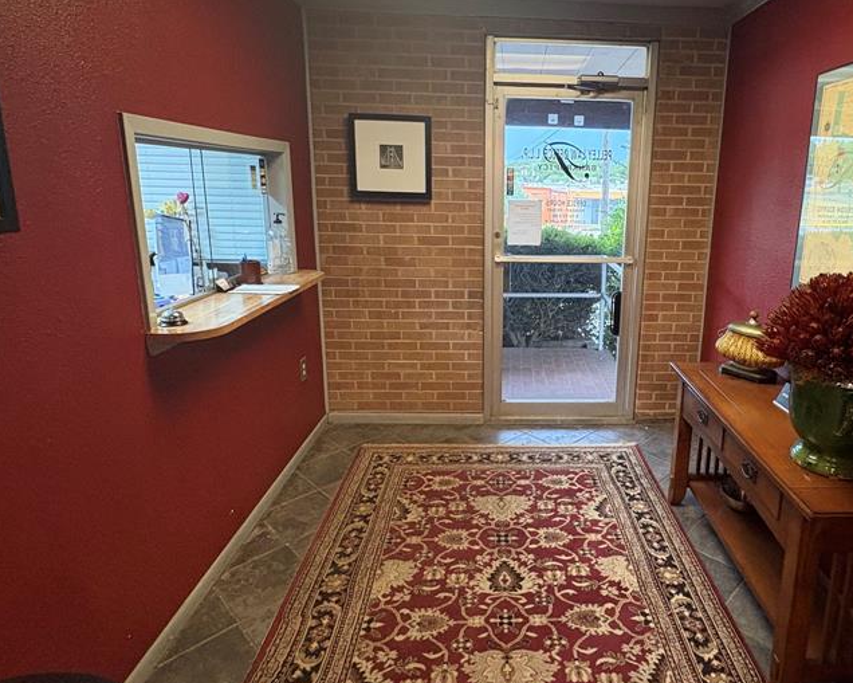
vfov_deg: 62.9
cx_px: 531
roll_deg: -1.5
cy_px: 295
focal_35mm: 22
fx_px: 555
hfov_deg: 73.8
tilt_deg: -12.1
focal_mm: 2.22
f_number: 2.2
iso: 400
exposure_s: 1/60
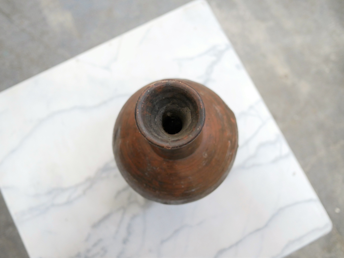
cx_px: 172
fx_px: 398
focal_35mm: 40
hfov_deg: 46.8
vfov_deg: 36.0
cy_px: 129
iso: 1250
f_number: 1.7
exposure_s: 1/60
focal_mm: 20
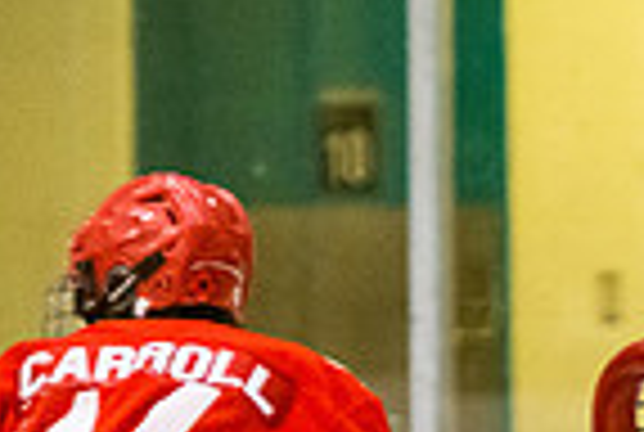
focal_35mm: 844
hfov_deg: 2.4
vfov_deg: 1.6
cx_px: 1342
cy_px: 1068
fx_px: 15130
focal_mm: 150
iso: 3200
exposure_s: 1/640
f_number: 2.8
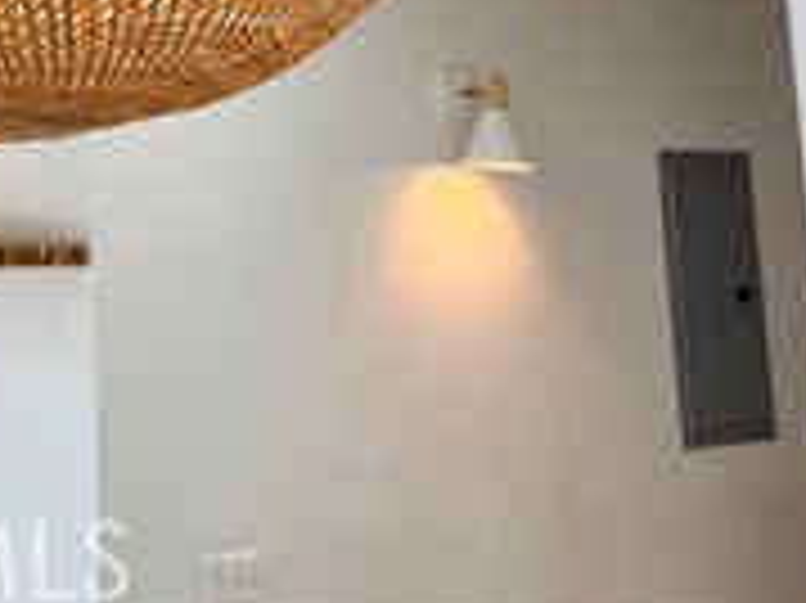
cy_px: -454
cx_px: -140
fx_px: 2001
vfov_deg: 15.1
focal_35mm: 86
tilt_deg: +16.2
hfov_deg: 21.3
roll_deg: -1.1
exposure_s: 1/160
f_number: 1.78
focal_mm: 6.76
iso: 64
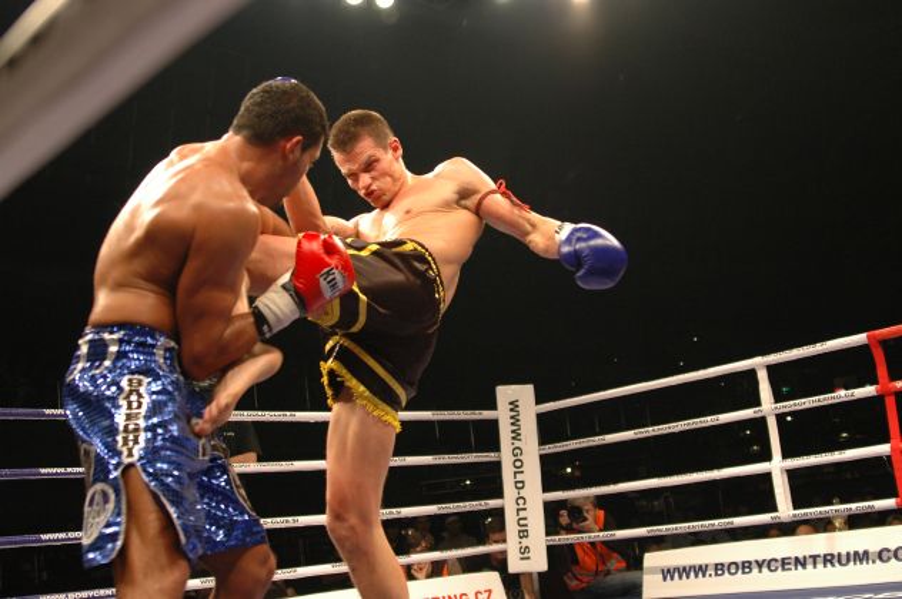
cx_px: 451
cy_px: 300
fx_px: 1051
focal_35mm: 42
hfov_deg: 46.4
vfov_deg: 31.8
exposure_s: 1/400
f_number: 2.8
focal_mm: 28
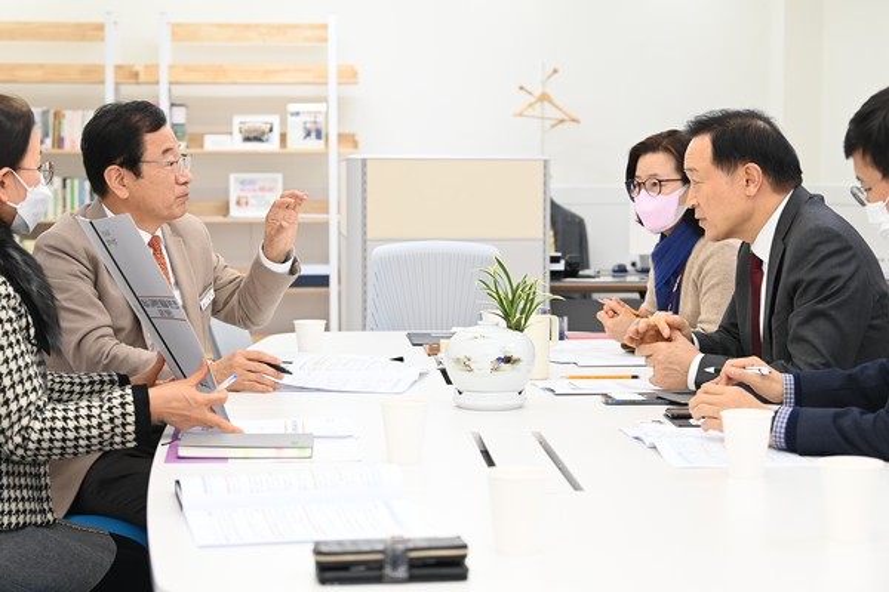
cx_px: 444
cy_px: 296
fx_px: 1728
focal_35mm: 70
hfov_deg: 28.8
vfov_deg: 19.5
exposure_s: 1/80
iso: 800
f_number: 5
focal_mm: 70
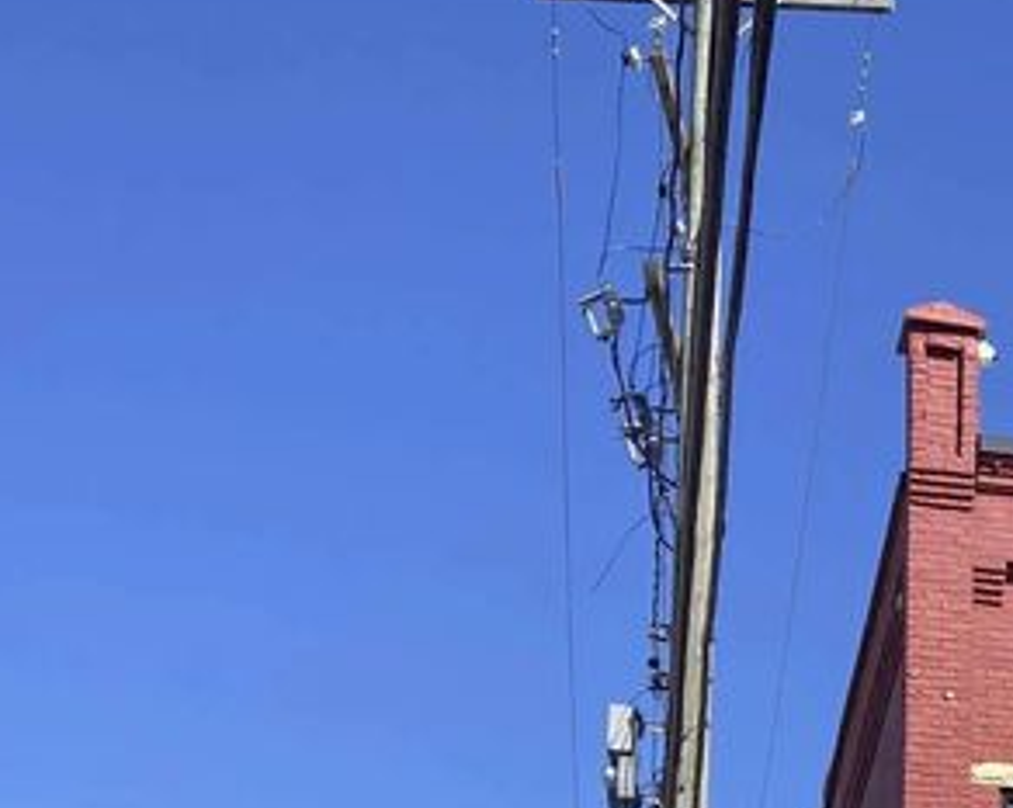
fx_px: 2875
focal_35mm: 96
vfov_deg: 14.8
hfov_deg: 17.9
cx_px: 1513
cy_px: 1224
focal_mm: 3.99
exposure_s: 1/1621
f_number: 1.8
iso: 20
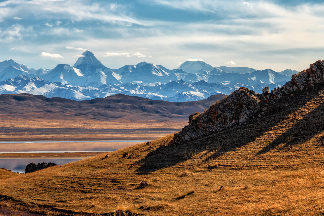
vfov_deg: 8.3
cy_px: 127
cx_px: 126
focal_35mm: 166
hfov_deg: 12.4
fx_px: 1494
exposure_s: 1/320
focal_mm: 135
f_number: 8
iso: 64
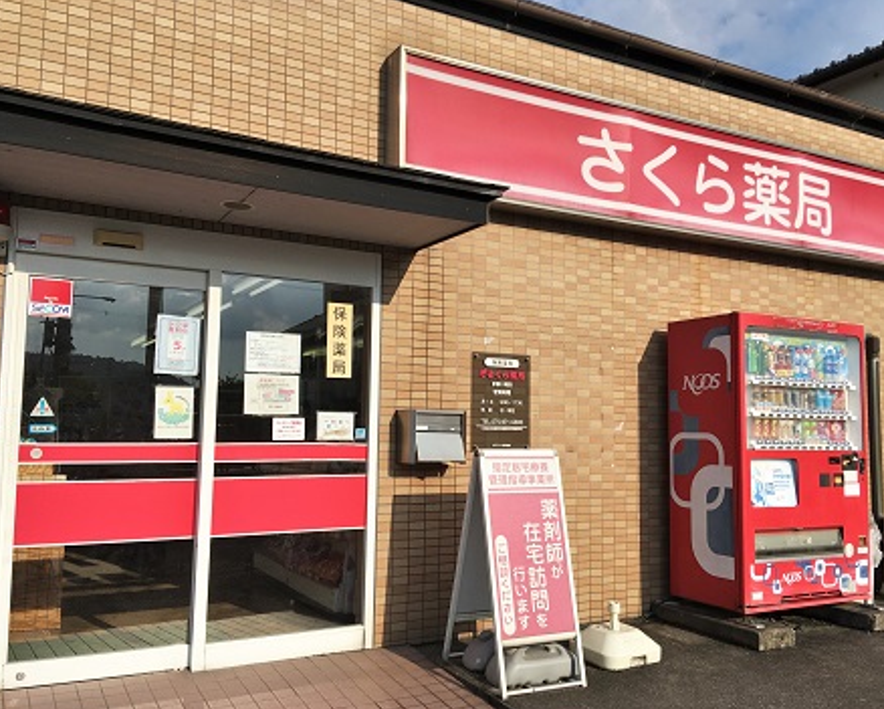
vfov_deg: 47.2
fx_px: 812
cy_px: 362
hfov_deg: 57.1
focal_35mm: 31
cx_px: 460
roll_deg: +0.2
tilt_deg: +3.6
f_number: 2.2
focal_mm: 4.15
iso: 25
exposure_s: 1/2262
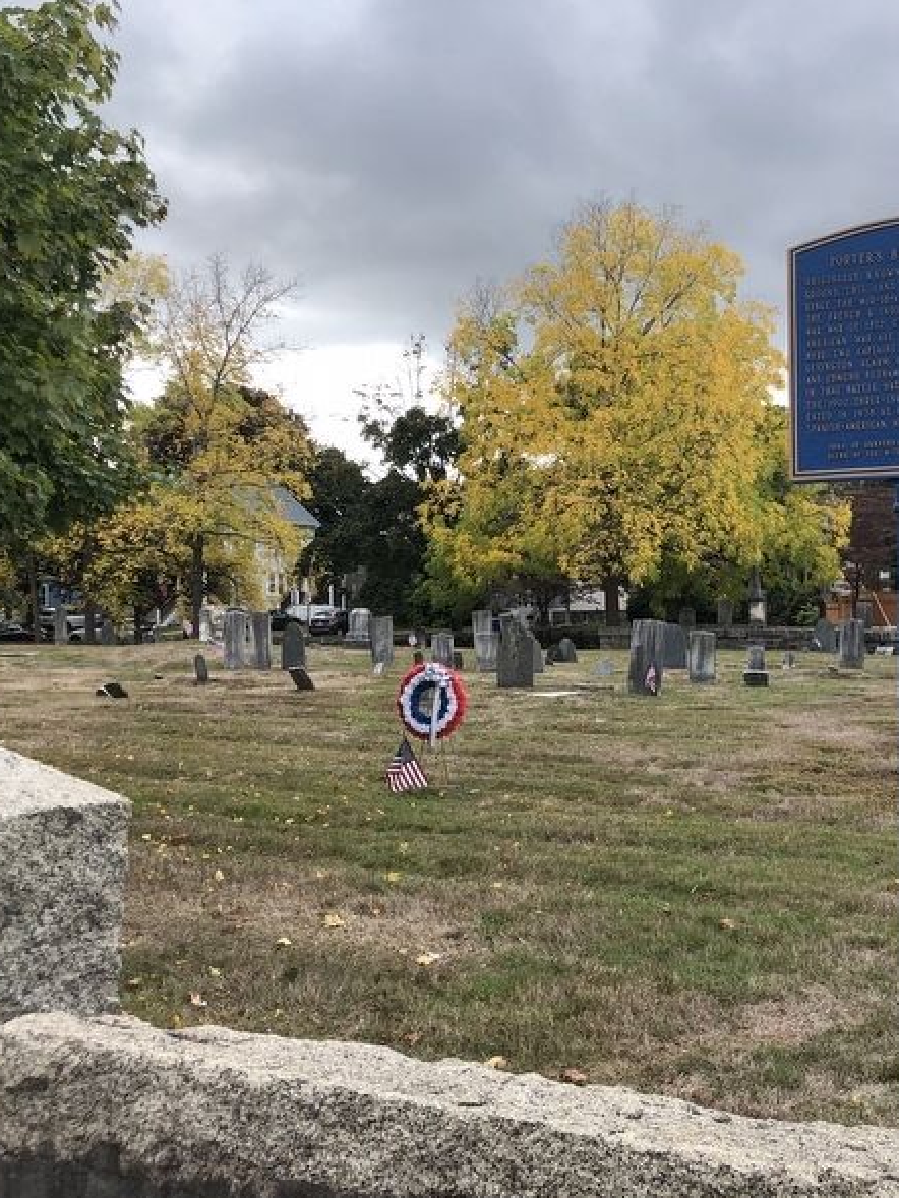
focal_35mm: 38
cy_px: 602
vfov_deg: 49.0
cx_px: 557
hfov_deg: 37.5
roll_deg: +0.3
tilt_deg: -0.2
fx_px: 1315
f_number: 1.8
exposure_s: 1/783
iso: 20
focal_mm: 4
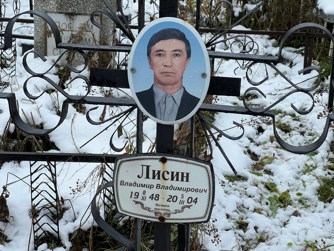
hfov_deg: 25.3
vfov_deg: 19.1
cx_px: 167
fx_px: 743
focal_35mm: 77
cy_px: 126
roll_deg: -0.8
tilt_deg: -17.2
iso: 50
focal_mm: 9
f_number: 2.8
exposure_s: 1/99
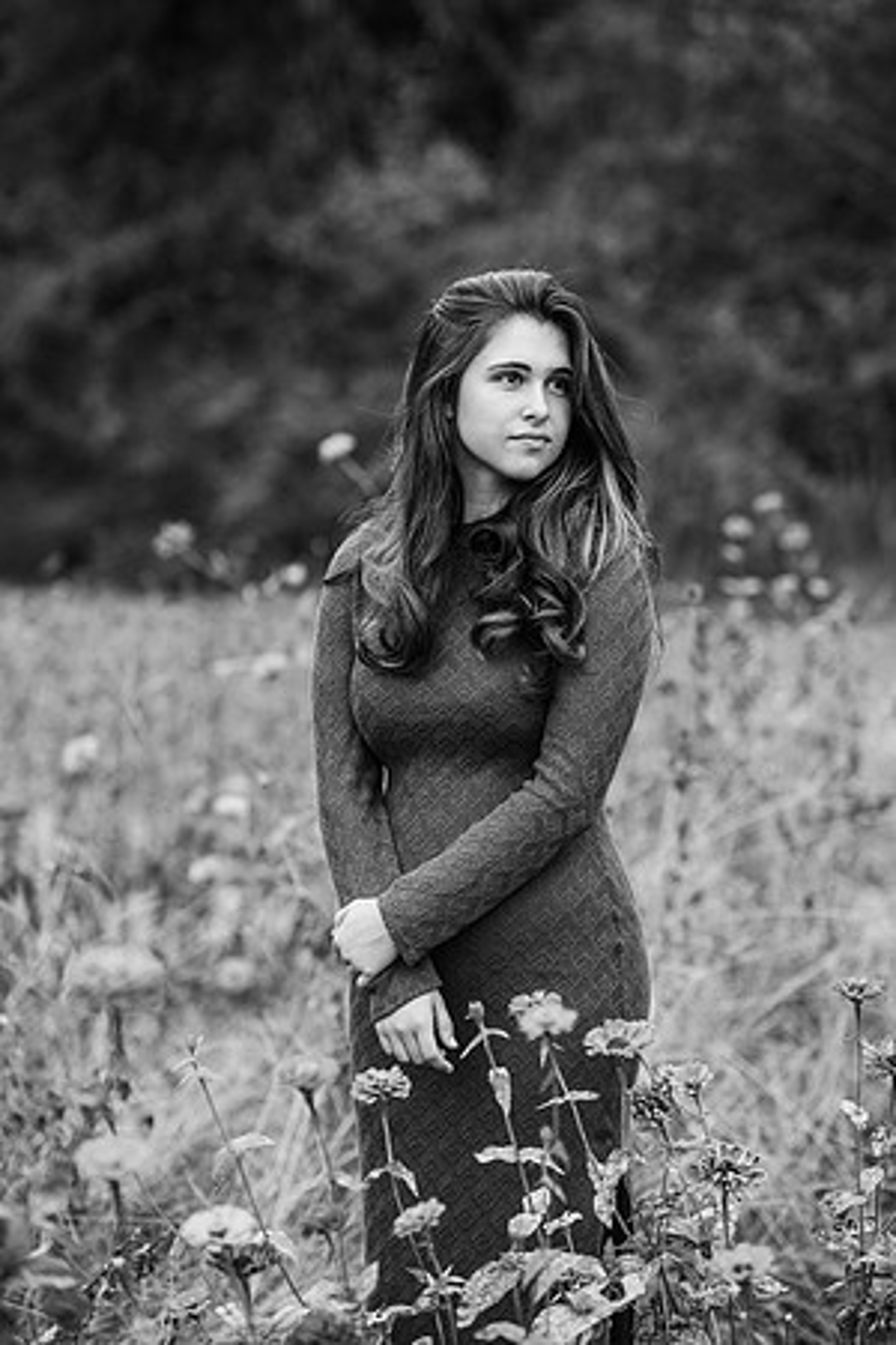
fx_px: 3173
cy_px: 672
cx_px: 448
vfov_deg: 23.9
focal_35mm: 85
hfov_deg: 16.1
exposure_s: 1/500
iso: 100
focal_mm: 85
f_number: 2.2
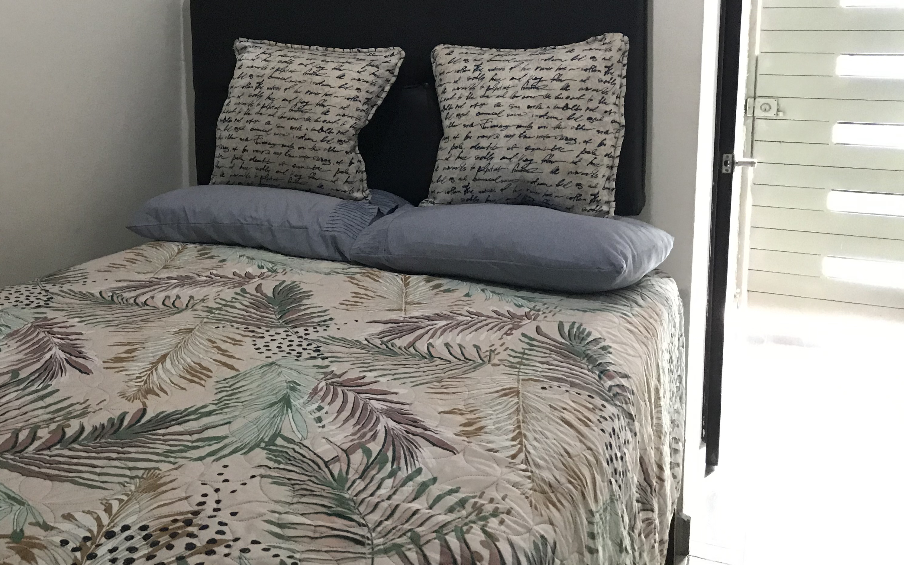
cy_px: 155
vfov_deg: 31.5
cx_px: 296
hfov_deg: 48.4
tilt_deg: -6.2
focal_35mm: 40
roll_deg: -0.6
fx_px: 985
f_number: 1.8
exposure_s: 1/12
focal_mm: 3.99
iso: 100
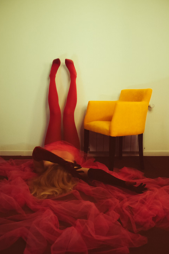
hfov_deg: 42.3
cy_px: 127
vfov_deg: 60.3
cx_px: 85
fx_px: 218
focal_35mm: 31
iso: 10000
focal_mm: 30
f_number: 4.5
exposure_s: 1/250
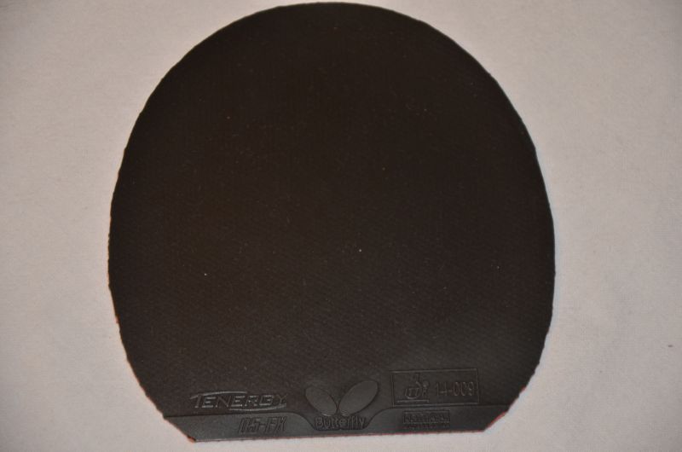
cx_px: 341
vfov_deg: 9.9
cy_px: 226
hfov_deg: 14.9
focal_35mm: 138
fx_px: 2609
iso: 800
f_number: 5.6
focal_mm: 92
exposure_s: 1/60
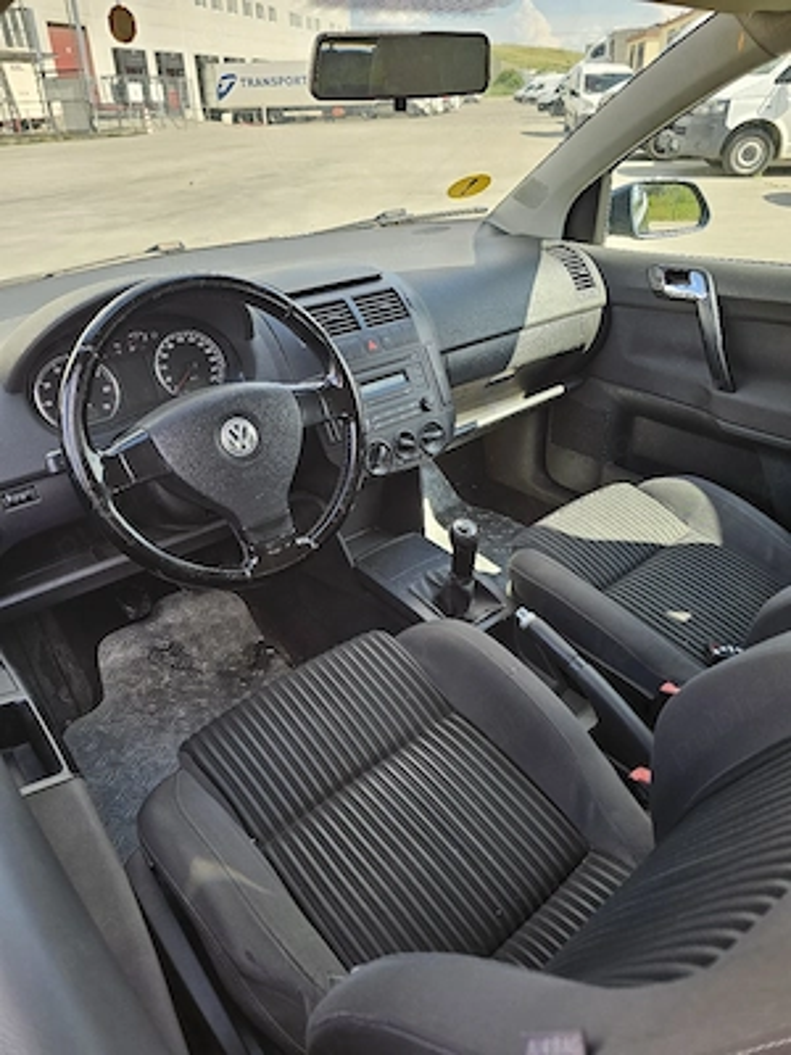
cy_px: 528
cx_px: 396
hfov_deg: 58.9
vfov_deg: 73.9
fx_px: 701
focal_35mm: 23
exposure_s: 1/182
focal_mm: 6.3
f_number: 1.7
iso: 25
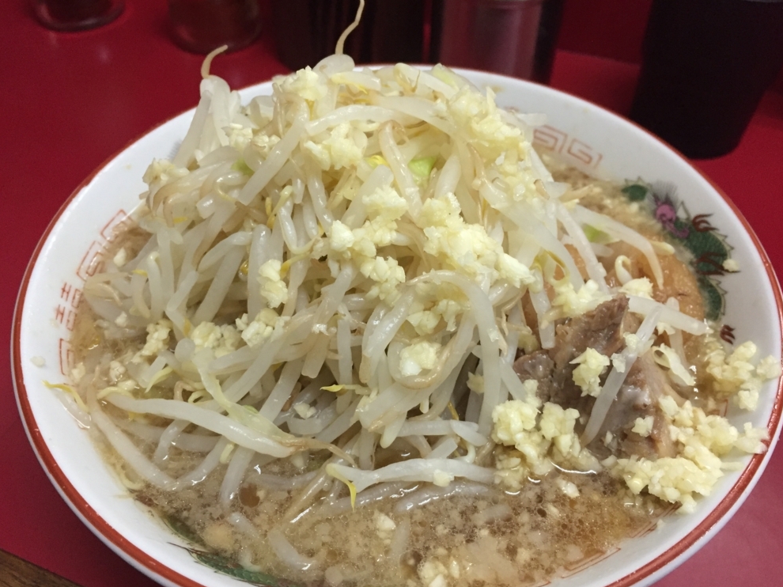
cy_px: 301
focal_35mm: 30
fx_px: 678
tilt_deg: -47.8
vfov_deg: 46.8
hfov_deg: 60.0
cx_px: 388
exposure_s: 1/30
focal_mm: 4.15
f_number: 2.2
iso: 125
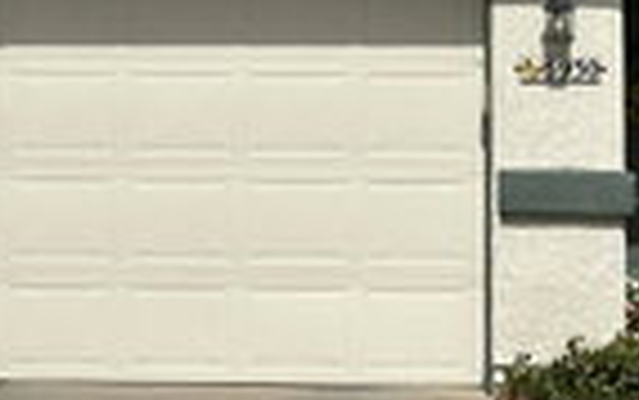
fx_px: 3189
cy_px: -94
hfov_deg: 11.4
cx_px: 297
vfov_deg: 7.1
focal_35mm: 183
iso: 64
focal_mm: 6.86
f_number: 1.78
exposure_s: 1/8929
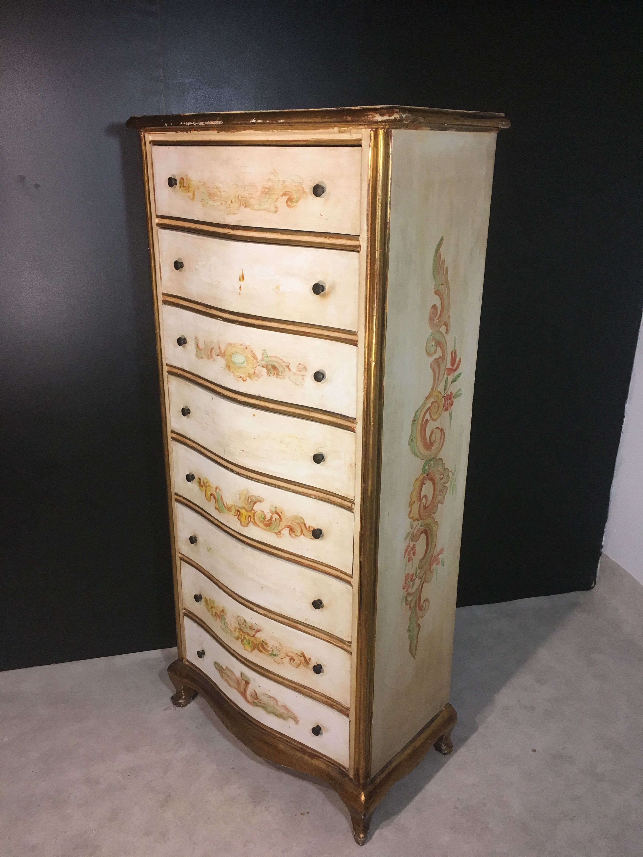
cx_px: 322
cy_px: 428
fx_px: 718
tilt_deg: -23.9
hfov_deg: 48.2
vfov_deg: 61.7
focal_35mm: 29
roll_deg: -2.0
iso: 50
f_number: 2.2
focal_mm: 4.15
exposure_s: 1/33
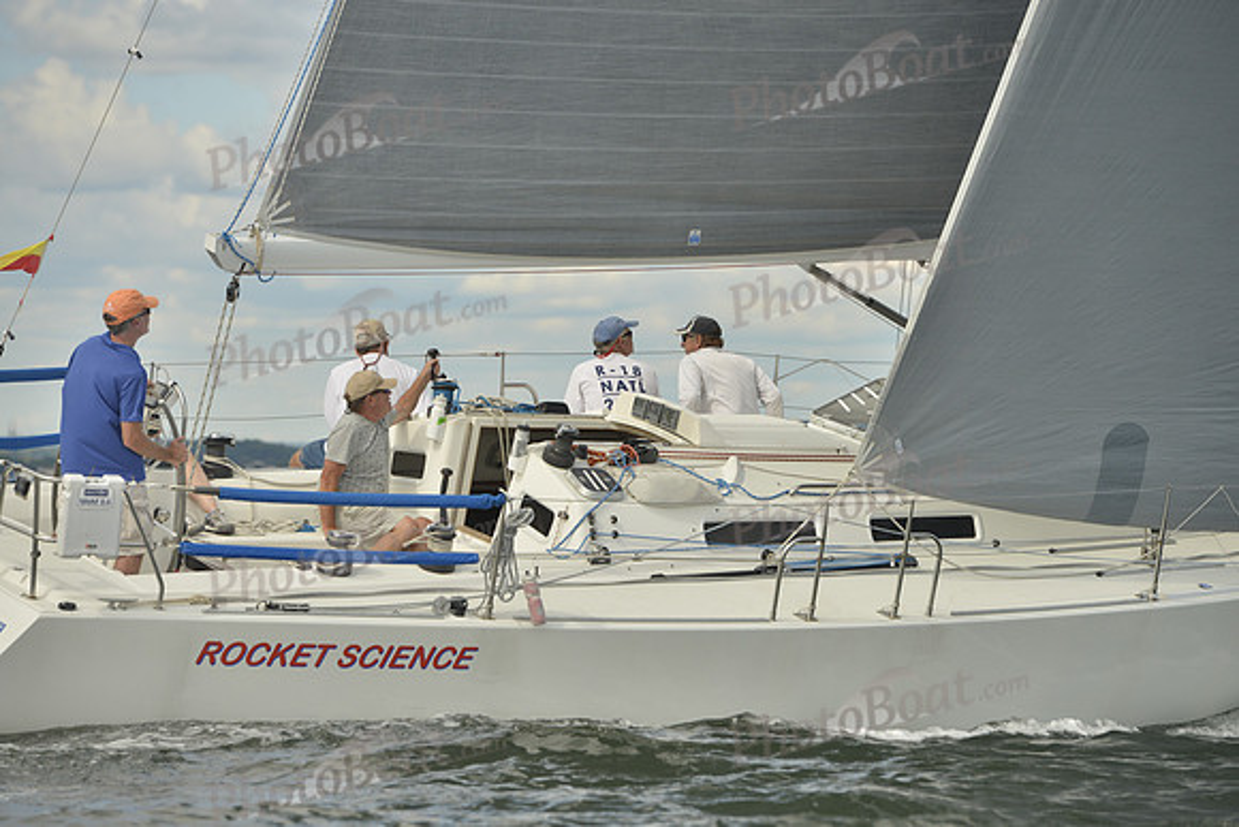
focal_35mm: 170
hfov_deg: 12.1
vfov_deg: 8.1
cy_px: 414
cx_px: 620
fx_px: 5852
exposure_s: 1/1000
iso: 200
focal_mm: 170
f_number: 6.3
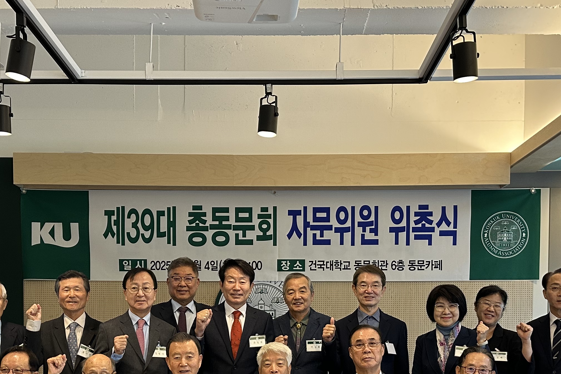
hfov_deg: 39.6
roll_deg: -0.5
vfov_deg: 25.9
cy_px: 354
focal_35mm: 50
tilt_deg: -1.3
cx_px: 258
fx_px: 779
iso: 200
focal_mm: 6.86
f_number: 1.78
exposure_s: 1/120
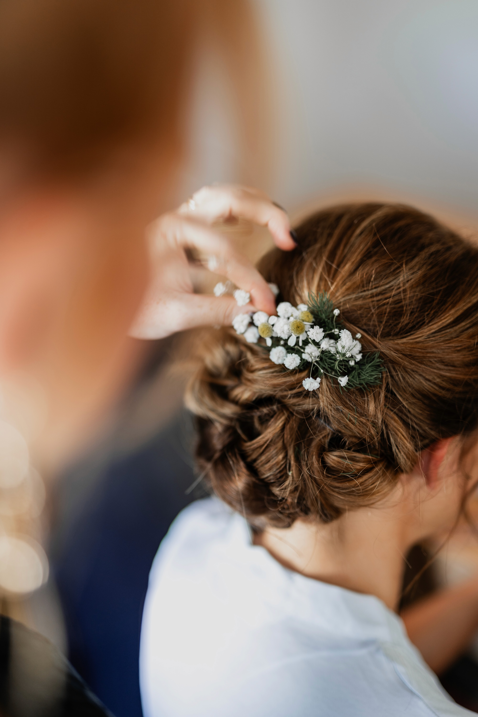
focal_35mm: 50
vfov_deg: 39.6
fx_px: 996
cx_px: 239
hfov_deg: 27.0
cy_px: 358
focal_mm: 50
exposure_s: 1/125
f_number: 1.4
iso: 200
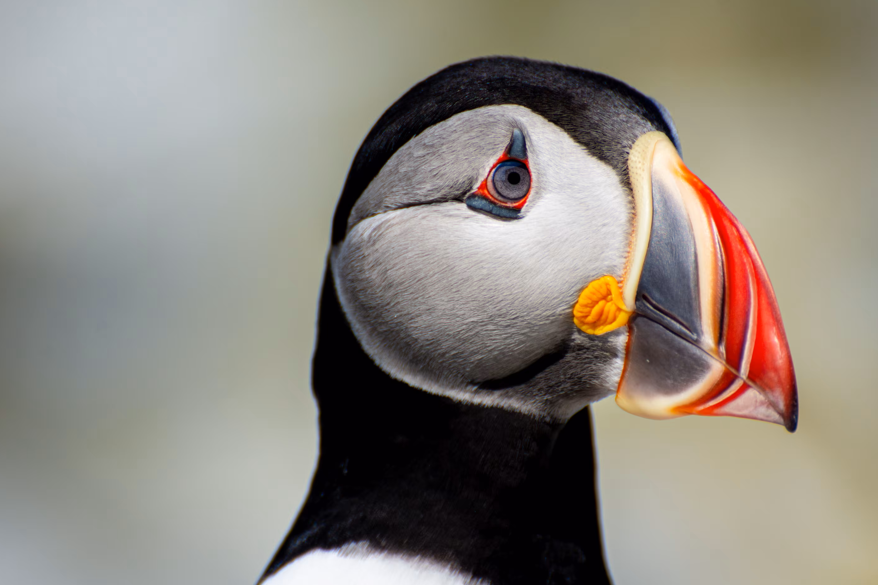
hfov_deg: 4.3
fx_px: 11779
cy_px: 291
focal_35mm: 483
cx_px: 458
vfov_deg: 2.8
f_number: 5.6
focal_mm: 300
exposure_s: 1/1600
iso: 200
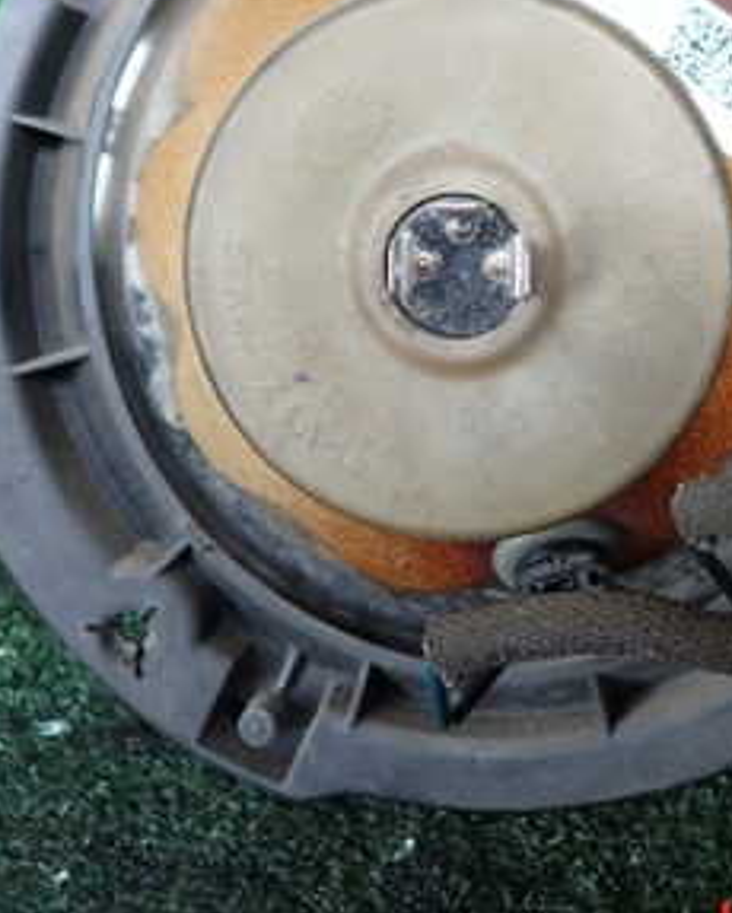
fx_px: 1380
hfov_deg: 29.5
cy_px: 258
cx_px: 484
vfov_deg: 36.0
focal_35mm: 51
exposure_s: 1/50
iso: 200
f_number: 2
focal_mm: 4.5
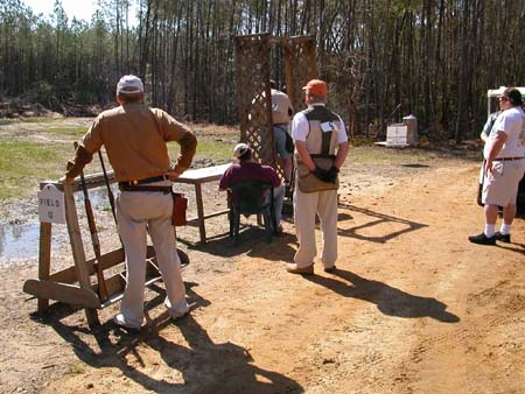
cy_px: 197
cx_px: 262
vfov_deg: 38.7
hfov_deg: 50.1
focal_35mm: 37
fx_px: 561
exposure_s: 1/367
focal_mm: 5.6
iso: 100
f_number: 4.5
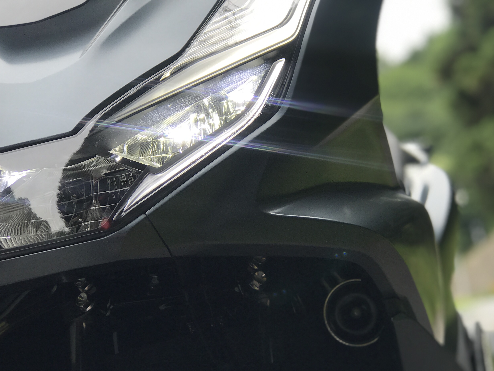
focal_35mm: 93
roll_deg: +12.1
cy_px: 191
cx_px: 272
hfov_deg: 21.1
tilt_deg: +3.4
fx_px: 1327
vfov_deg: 15.9
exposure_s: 1/175
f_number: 2.8
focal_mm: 6.6
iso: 20
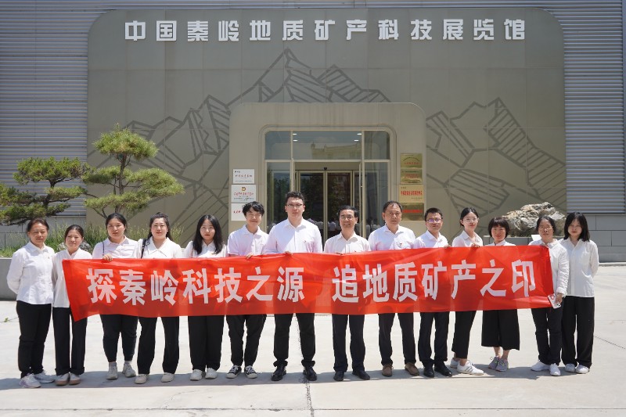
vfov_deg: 42.3
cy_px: 208
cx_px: 313
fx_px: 539
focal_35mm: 31
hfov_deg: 60.3
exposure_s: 1/640
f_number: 4.5
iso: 100
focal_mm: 31
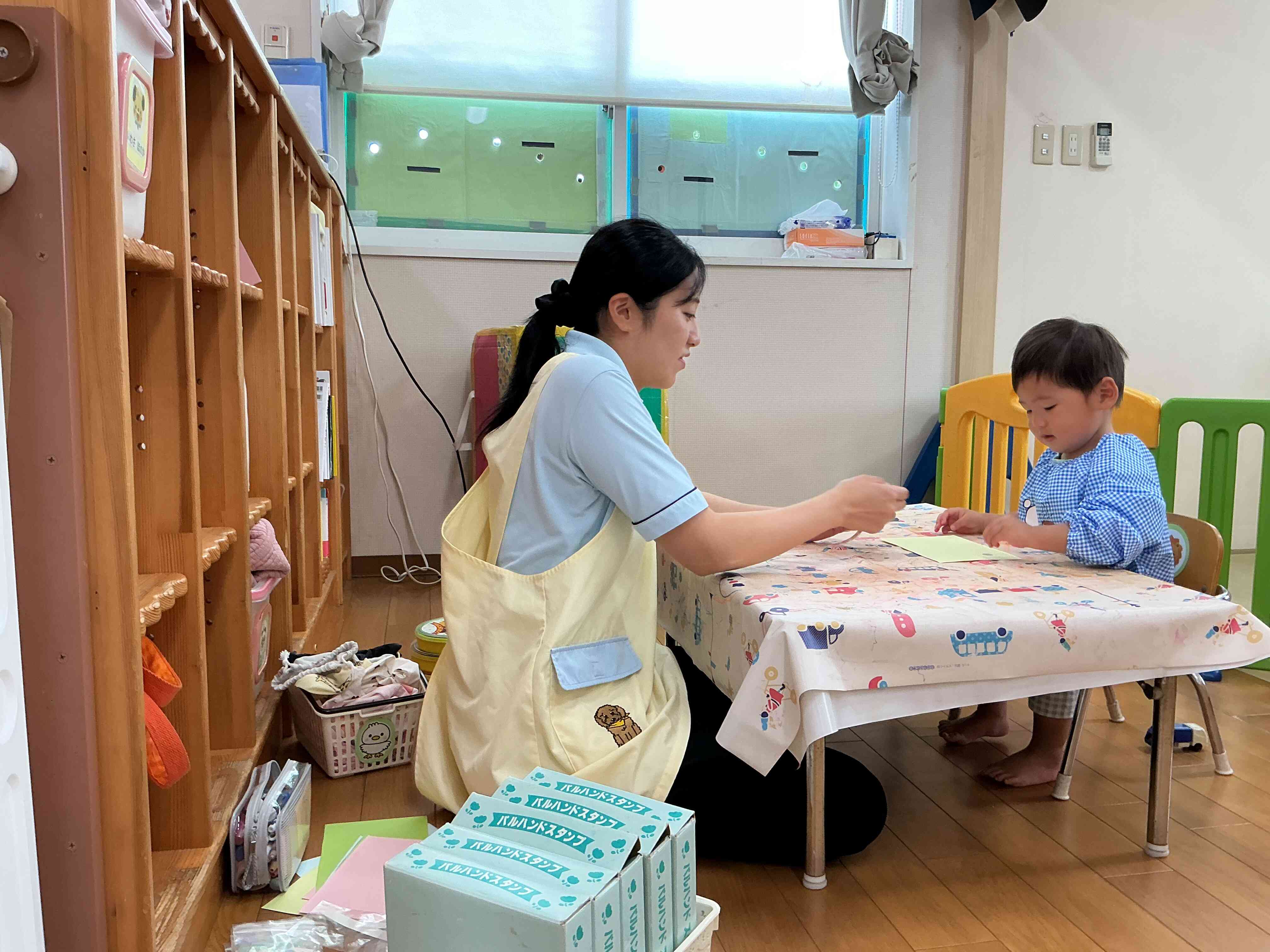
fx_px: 1064
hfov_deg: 61.7
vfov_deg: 48.2
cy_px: 476
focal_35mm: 29
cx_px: 635
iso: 50
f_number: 1.8
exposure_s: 1/60
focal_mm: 3
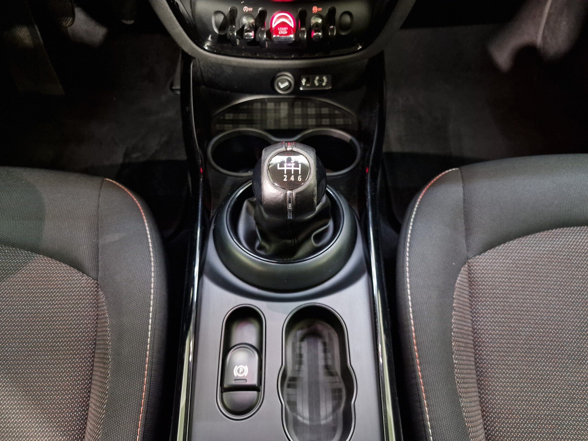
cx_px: 294
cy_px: 220
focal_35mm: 23
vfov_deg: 58.9
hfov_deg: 73.9
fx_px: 391
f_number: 1.8
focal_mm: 6.4
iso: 640
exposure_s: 1/10
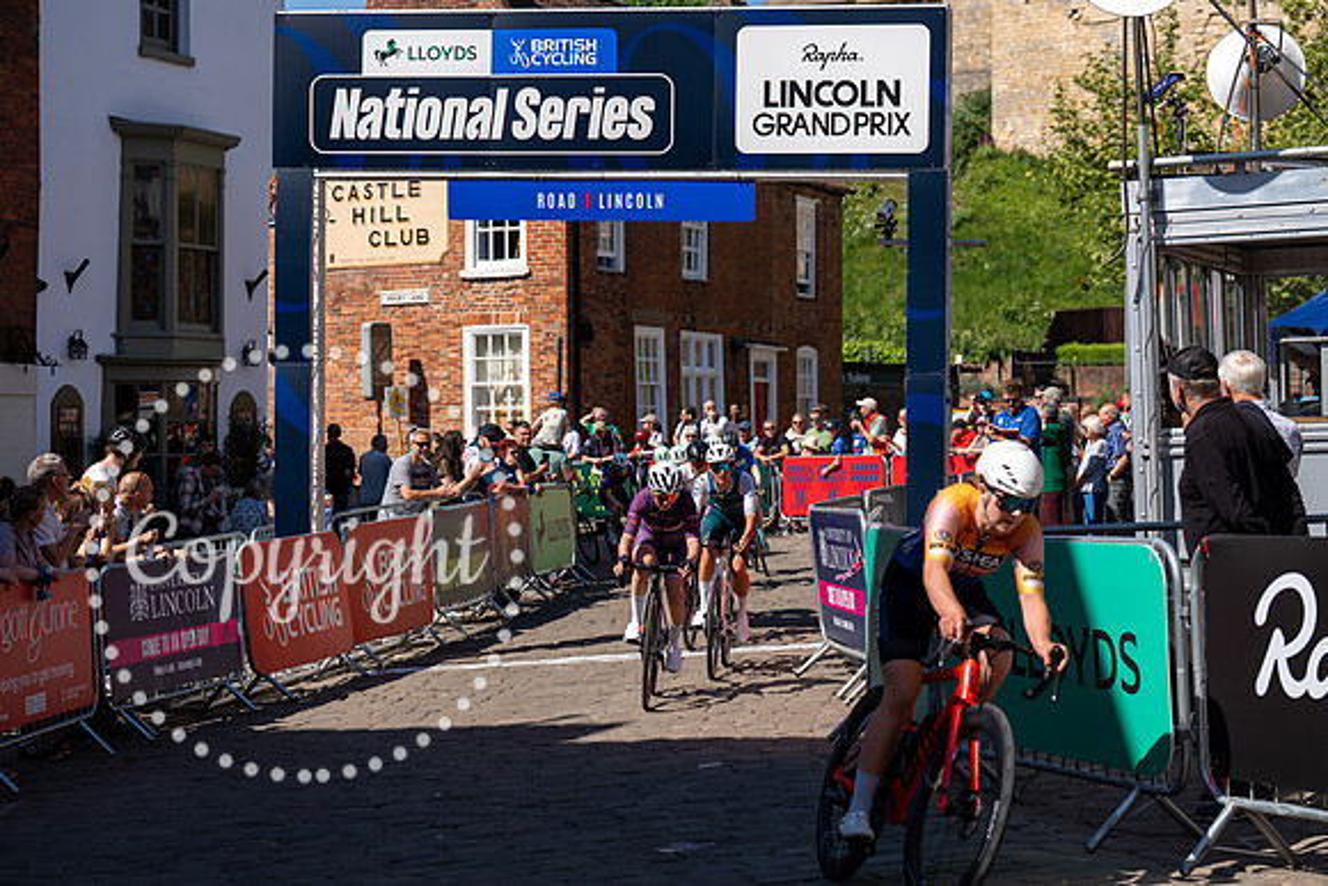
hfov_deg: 28.1
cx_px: 664
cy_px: 443
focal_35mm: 72
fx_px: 2654
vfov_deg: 19.0
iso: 100
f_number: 4
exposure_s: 1/1250
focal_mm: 70
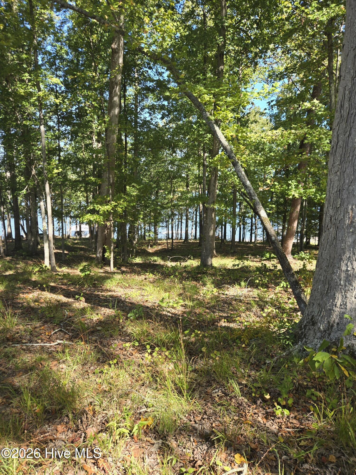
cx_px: 178
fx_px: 315
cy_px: 238
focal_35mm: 23
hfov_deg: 58.9
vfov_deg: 73.9
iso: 25
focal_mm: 5.4
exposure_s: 1/192
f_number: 1.8
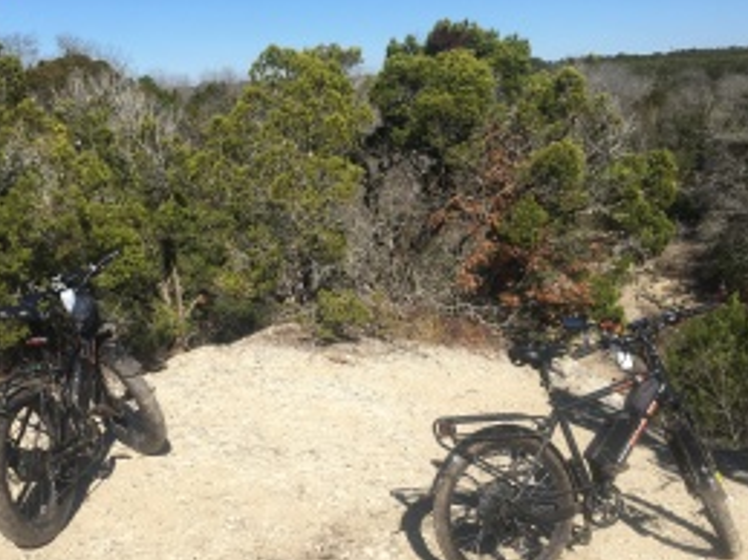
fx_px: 886
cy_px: 361
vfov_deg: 34.9
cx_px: 321
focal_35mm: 41
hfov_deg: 45.7
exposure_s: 1/1832
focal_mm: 4.15
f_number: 2.2
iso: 25
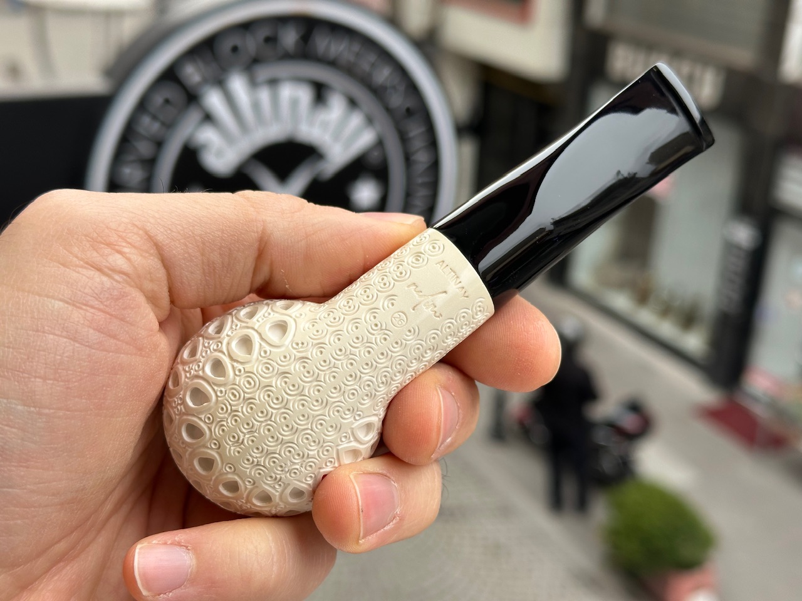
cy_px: 300
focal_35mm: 48
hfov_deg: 39.7
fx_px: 1112
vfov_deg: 30.3
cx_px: 401
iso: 64
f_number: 1.78
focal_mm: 6.86
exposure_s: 1/301
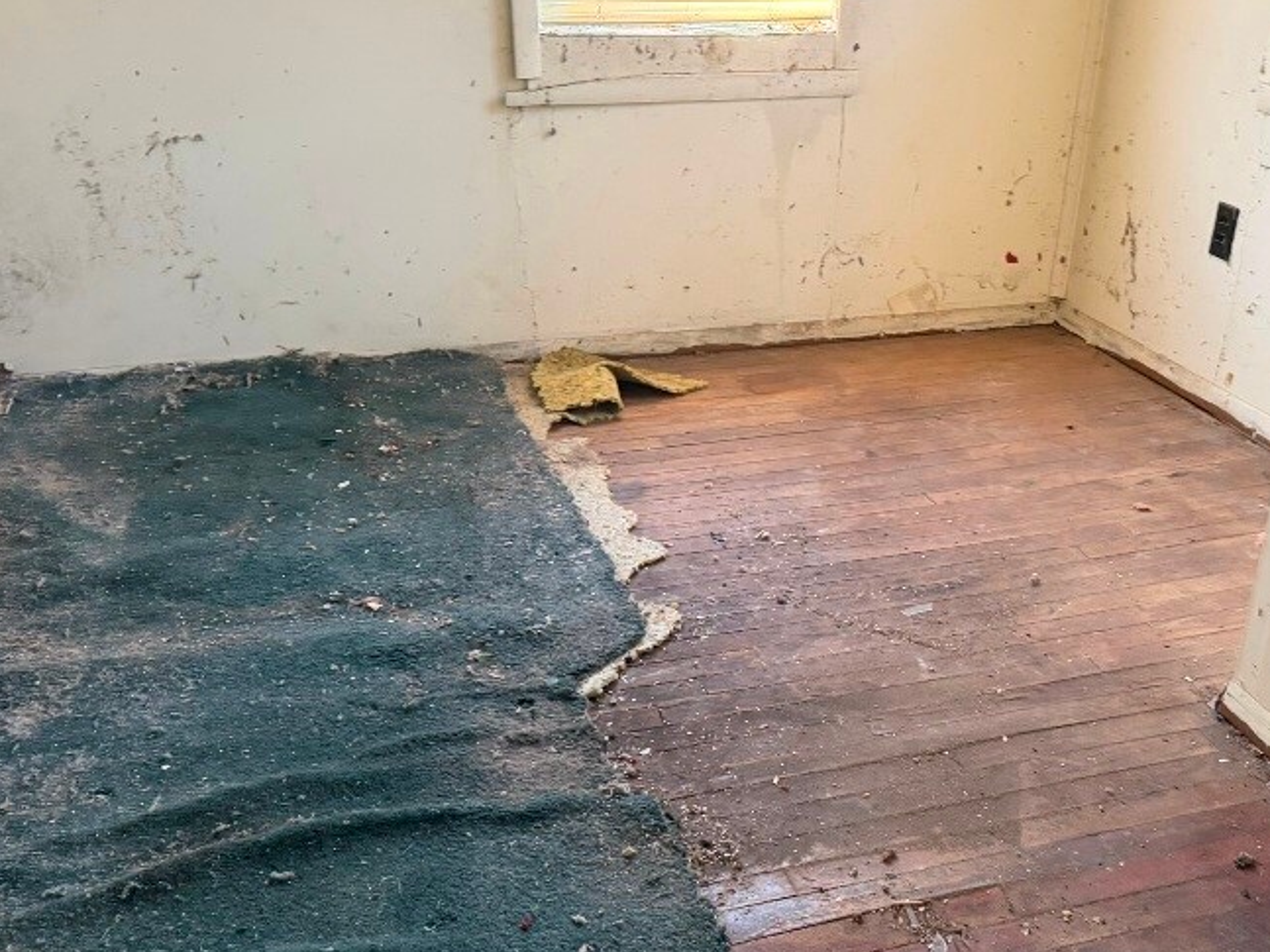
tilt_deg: -27.1
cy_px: 559
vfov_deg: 37.6
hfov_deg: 48.8
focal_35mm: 38
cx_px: 734
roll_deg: -1.4
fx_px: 1394
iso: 500
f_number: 1.78
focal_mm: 6.76
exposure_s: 1/60
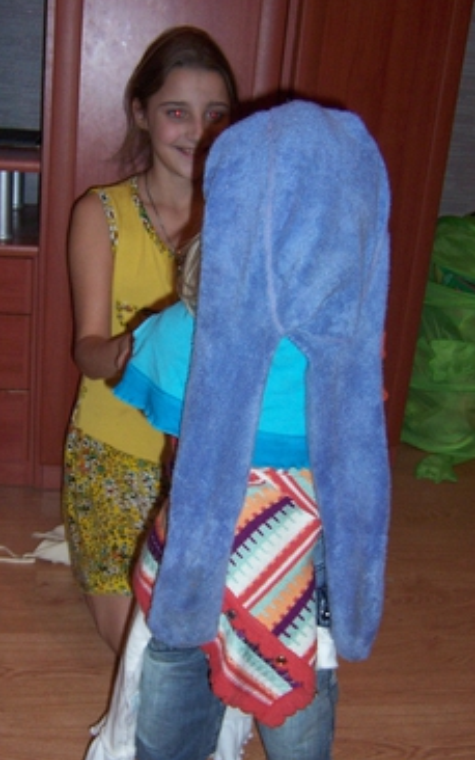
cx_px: 195
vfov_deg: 46.2
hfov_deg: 29.8
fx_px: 890
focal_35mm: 43
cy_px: 382
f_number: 2.8
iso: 140
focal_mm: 5.5
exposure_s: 1/60
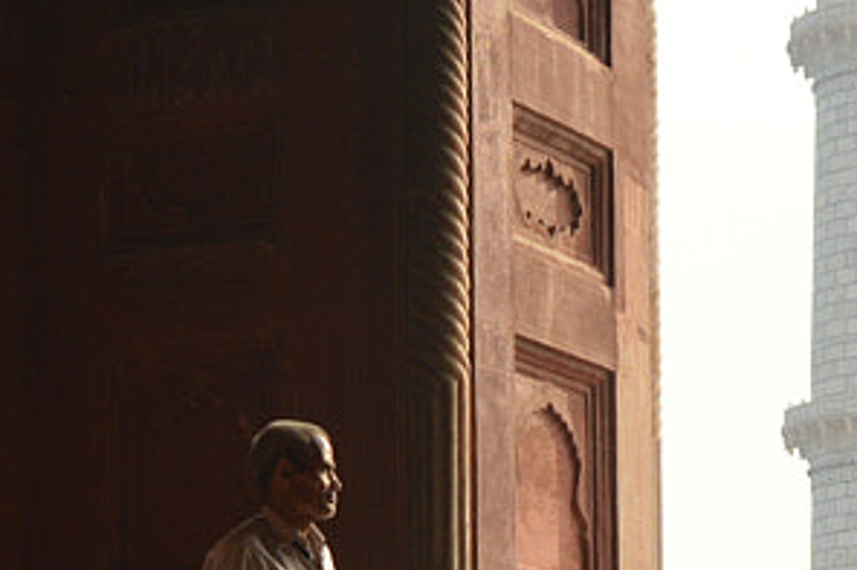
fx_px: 3474
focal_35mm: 146
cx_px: 342
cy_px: 746
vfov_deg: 9.2
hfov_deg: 14.1
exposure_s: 1/500
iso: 180
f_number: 5
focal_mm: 18
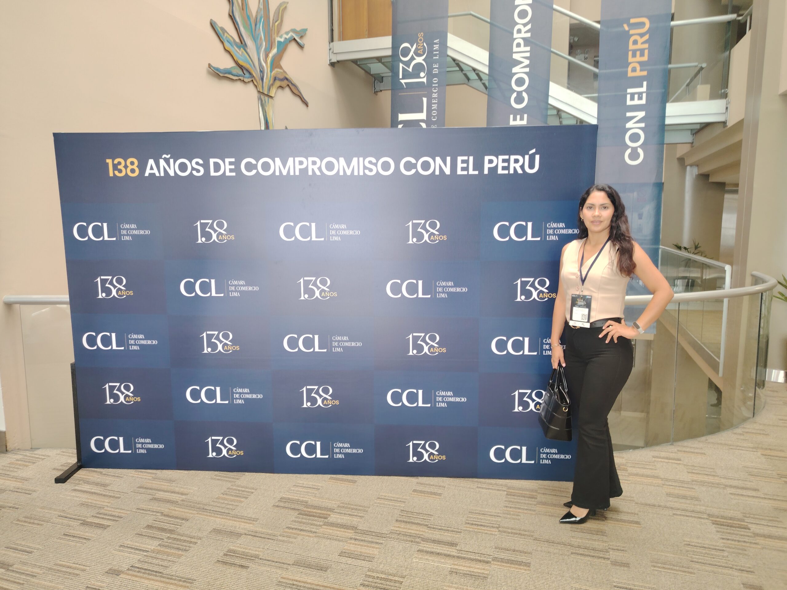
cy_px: 295
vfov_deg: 56.8
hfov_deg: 71.6
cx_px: 394
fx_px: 546
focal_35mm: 24
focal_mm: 5.25
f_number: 1.75
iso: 403
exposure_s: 1/50
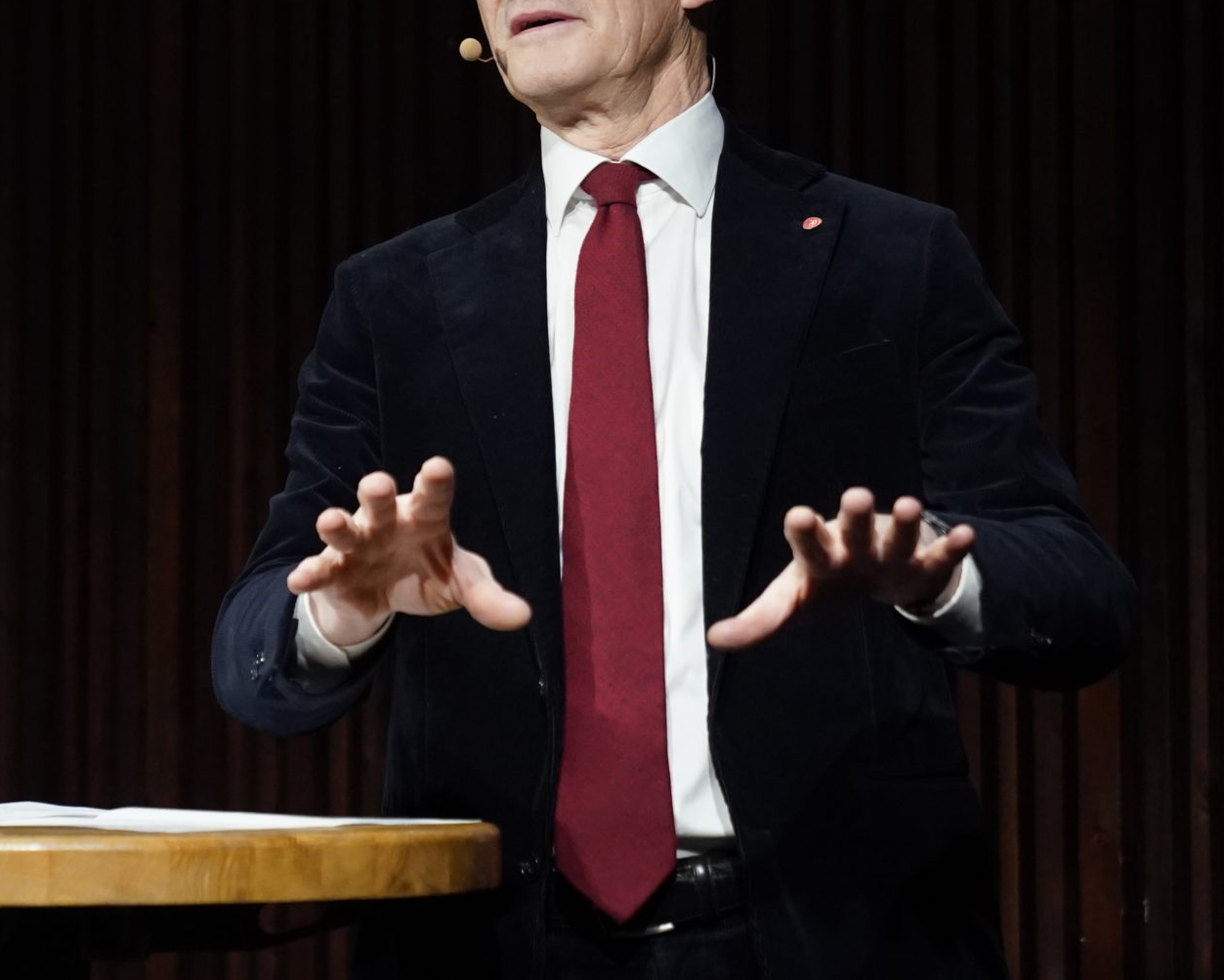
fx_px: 5834
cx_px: 404
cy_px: 349
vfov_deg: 9.6
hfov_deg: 12.0
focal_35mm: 161
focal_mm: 70
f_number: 3.2
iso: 3200
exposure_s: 1/200
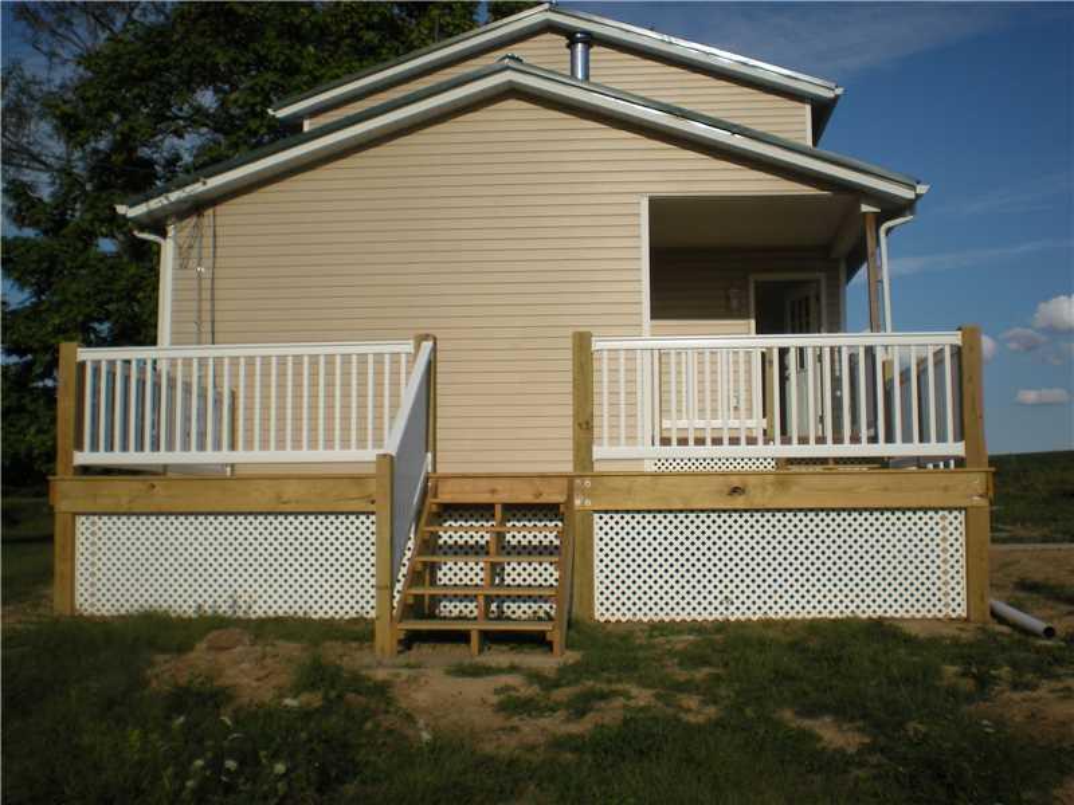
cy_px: 402
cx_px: 537
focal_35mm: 38
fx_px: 1179
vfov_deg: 37.7
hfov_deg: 49.0
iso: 64
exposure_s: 1/882
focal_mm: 6.3
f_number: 4.6
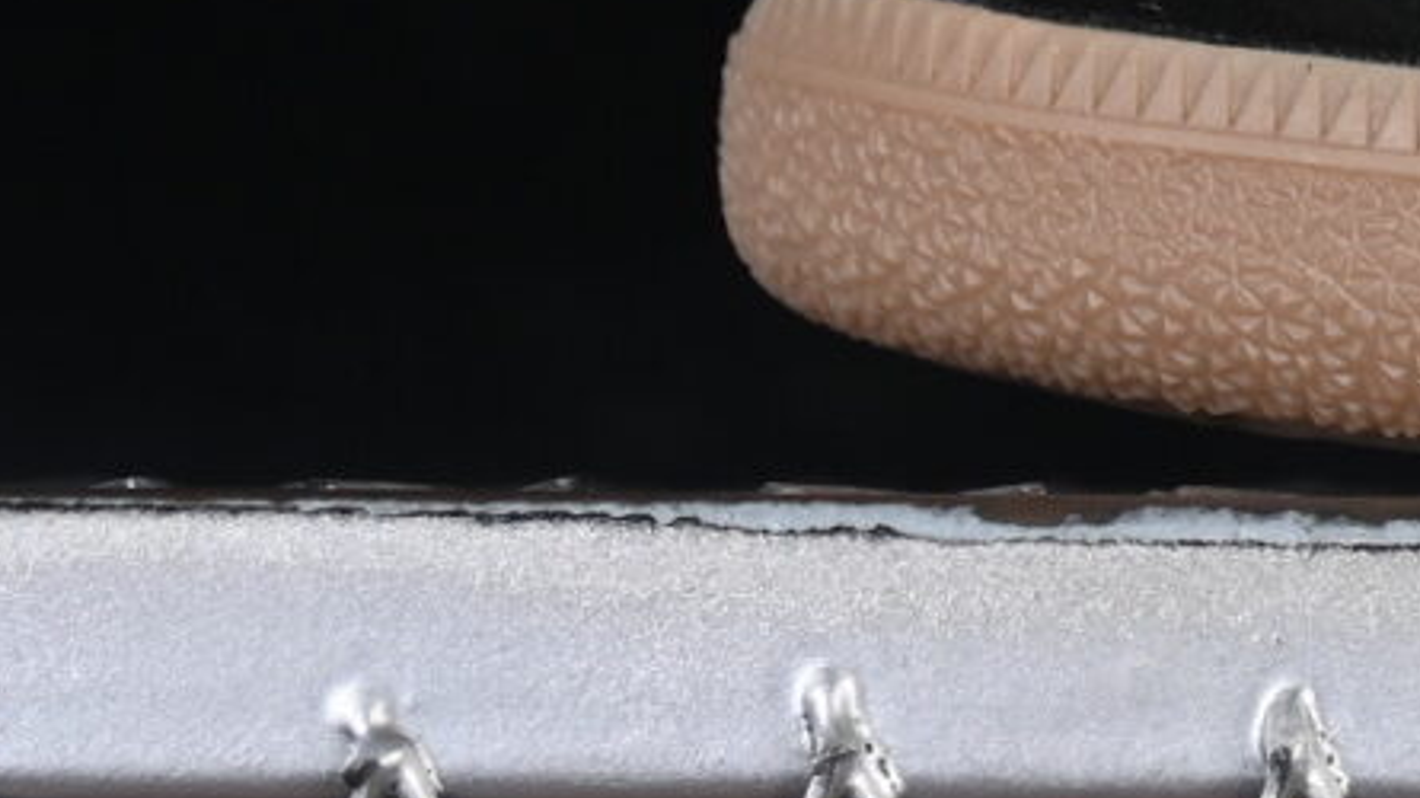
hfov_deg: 4.7
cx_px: 3280
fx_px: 17014
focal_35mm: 452
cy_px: -1179
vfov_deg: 2.7
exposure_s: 1/60
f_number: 6.3
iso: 160
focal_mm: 50
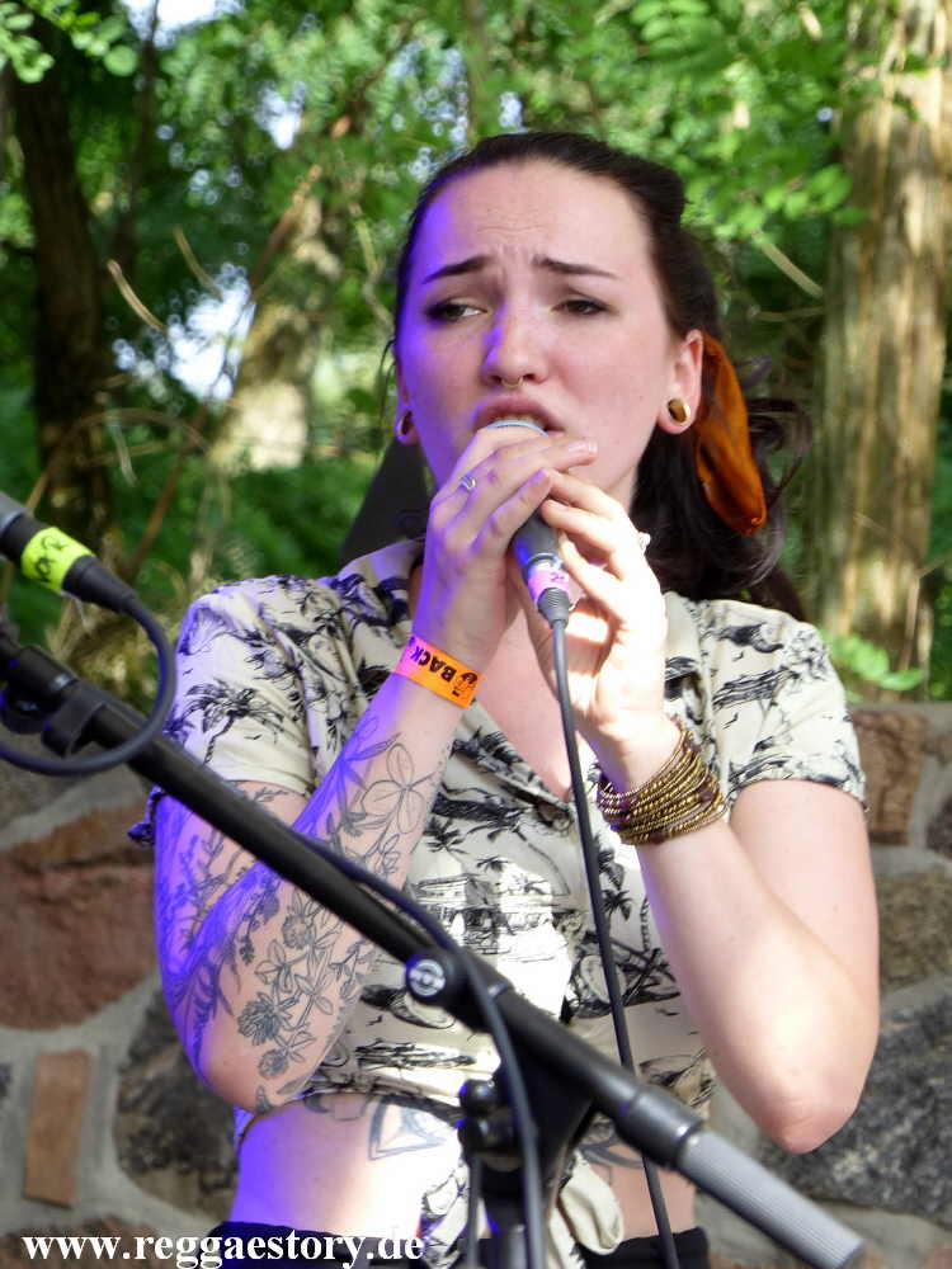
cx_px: 476
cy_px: 634
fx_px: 7847
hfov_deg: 6.9
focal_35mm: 214
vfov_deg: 9.2
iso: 100
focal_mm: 38.5
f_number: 4
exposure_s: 1/125
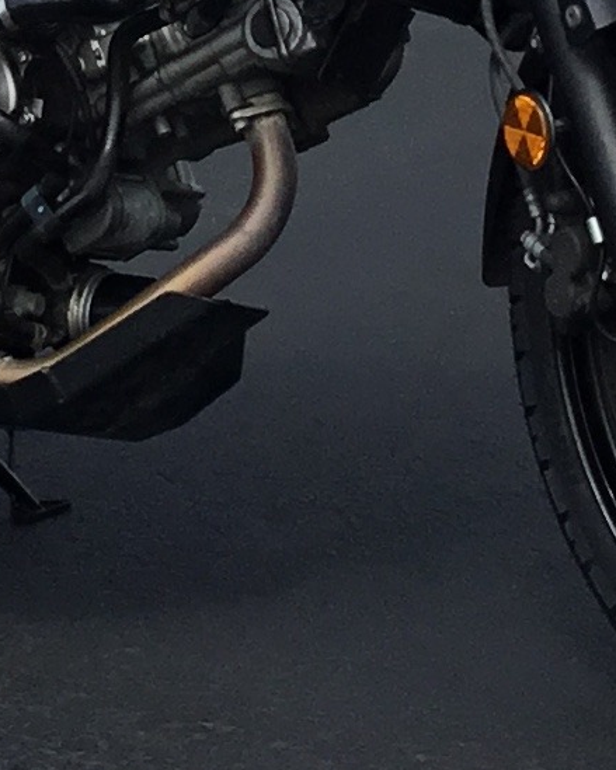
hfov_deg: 8.6
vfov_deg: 10.5
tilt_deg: -4.7
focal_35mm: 180
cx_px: 83
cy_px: -215
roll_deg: +0.3
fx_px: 4103
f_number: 2.4
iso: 25
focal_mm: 3.3
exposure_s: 1/1148
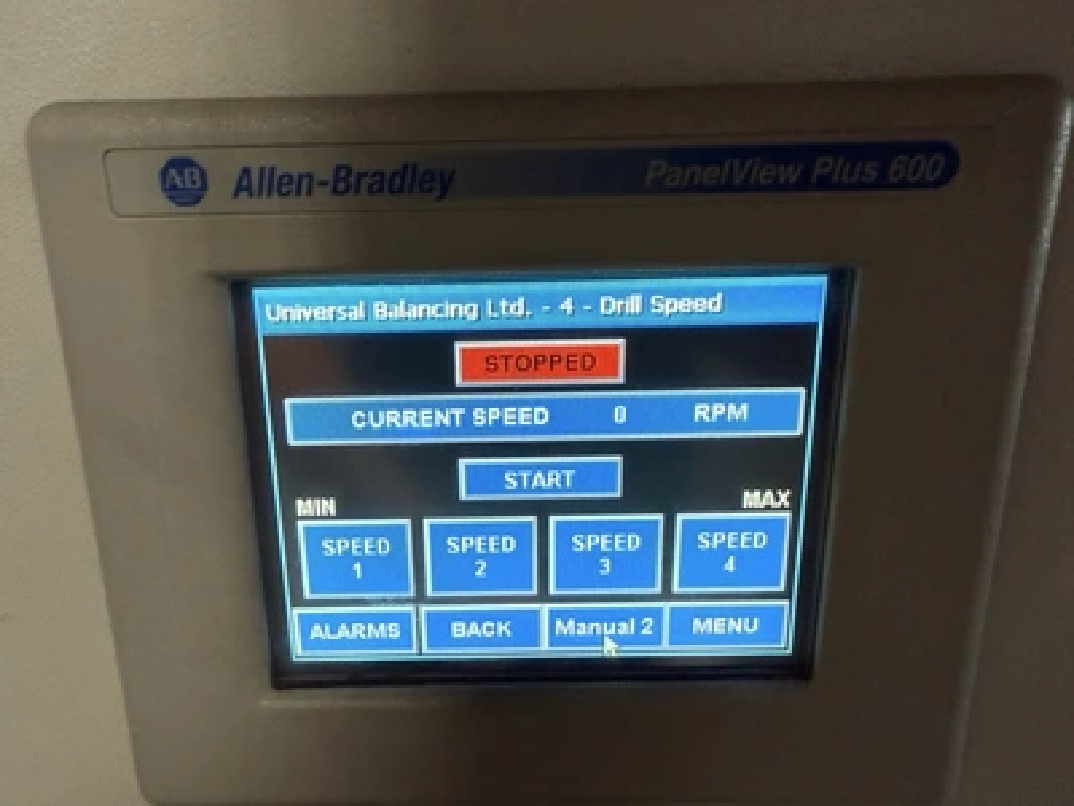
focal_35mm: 24
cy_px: 403
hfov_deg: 71.6
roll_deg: +1.6
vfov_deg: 56.8
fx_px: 745
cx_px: 537
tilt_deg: -15.4
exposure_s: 1/40
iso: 250
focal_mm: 2.22
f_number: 2.2
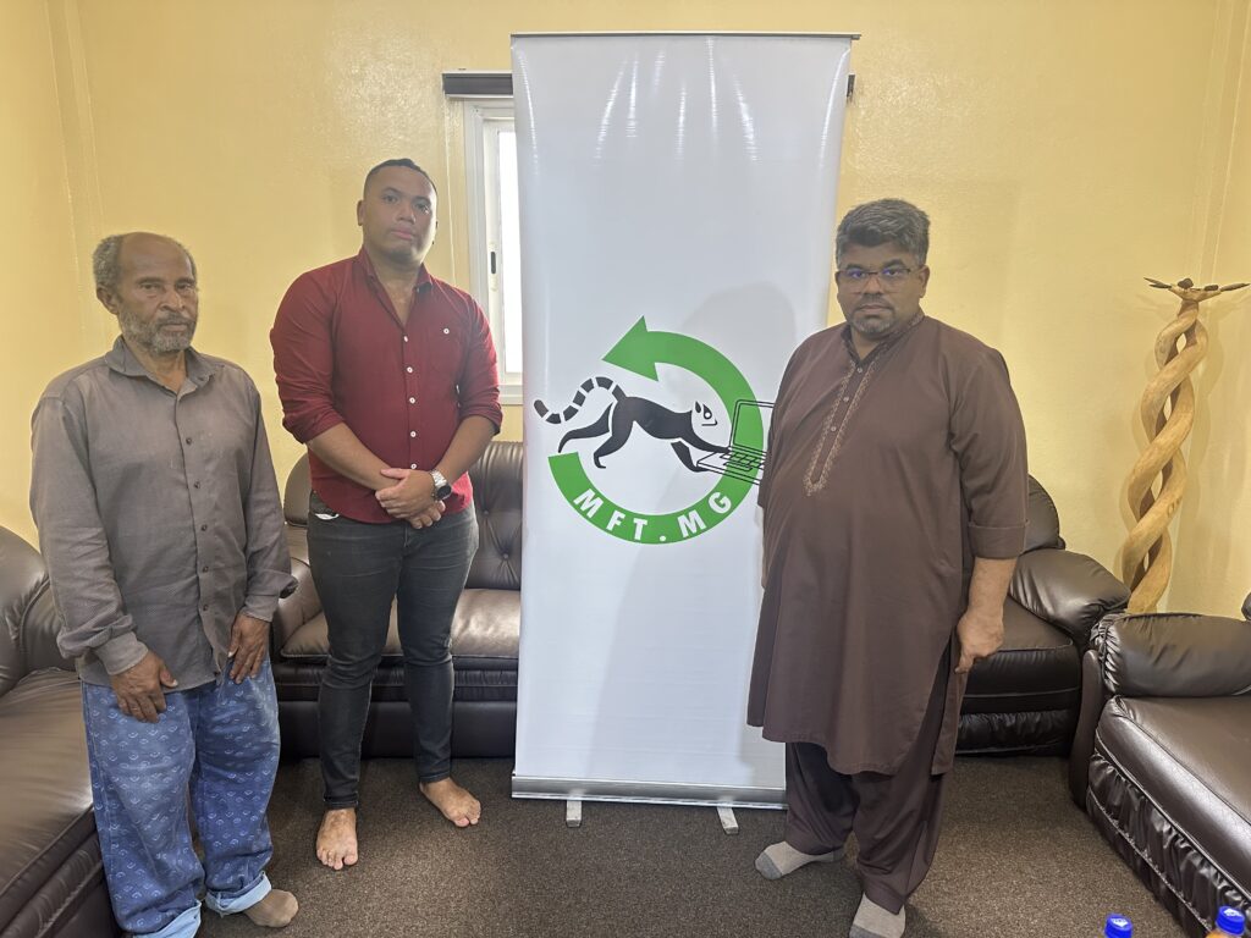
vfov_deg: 56.8
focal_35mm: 24
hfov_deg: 71.6
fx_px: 867
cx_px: 626
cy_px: 469
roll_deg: -0.5
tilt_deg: -12.6
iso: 500
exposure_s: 1/60
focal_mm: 6.86
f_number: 1.78
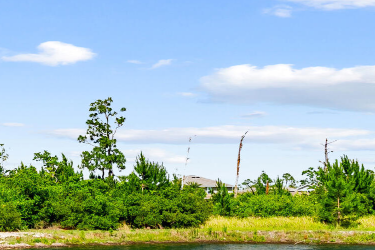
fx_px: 584
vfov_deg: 23.9
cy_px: 199
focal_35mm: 56
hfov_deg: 24.7
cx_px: -224
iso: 400
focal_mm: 14
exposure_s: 1/250
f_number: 8
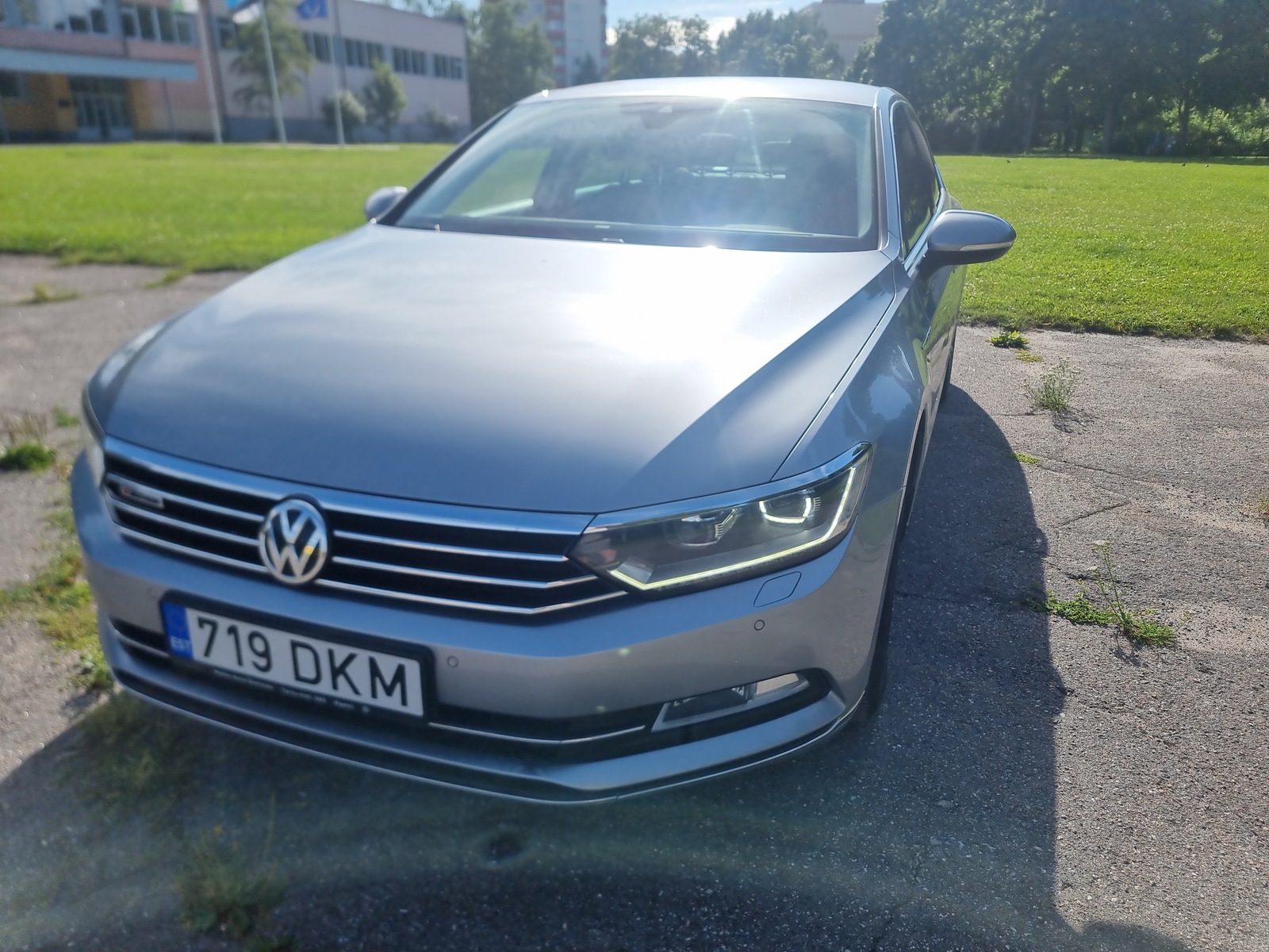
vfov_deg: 56.8
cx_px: 634
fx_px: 880
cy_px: 476
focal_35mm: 24
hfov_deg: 71.6
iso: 50
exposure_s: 1/1290
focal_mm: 6.7
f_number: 1.8
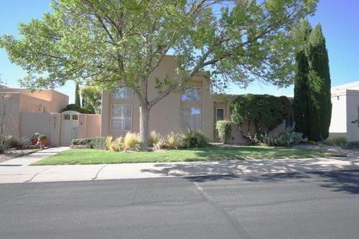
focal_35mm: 21
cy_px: 120
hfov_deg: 81.2
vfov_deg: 59.5
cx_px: 180
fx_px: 209
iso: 1000
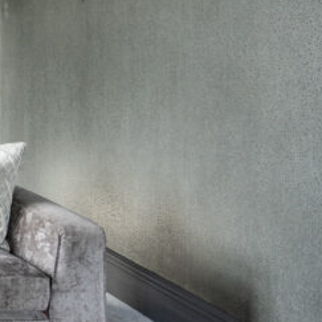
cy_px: 27
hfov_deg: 17.1
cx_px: -347
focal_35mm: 69
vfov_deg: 24.2
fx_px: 726
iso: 200
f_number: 8
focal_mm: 19
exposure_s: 1/10
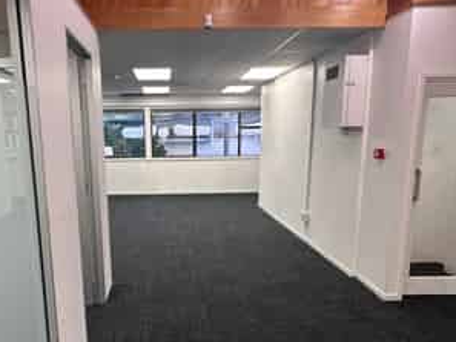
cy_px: 219
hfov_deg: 57.8
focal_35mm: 31
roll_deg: -0.4
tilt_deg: -8.0
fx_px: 409
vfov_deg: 45.0
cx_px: 178
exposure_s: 1/100
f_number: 2.2
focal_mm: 2.22
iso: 125
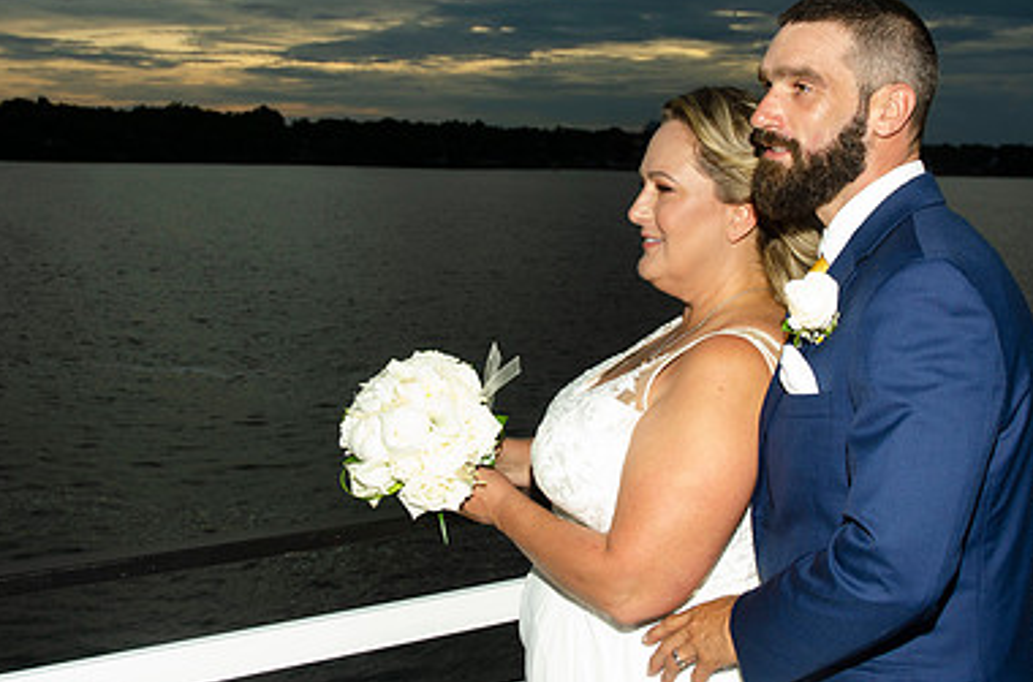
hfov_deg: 36.3
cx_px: 514
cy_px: 269
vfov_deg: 24.4
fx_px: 1574
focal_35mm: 55
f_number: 5.6
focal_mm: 24
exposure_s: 1/250
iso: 200
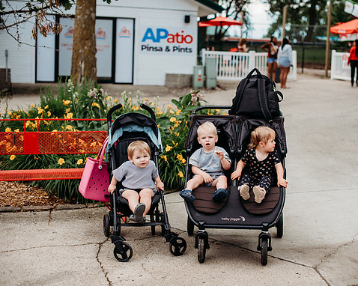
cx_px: 207
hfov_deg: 33.0
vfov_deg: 26.7
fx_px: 604
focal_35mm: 57
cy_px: 143
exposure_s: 1/800
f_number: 2.2
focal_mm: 50
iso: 100
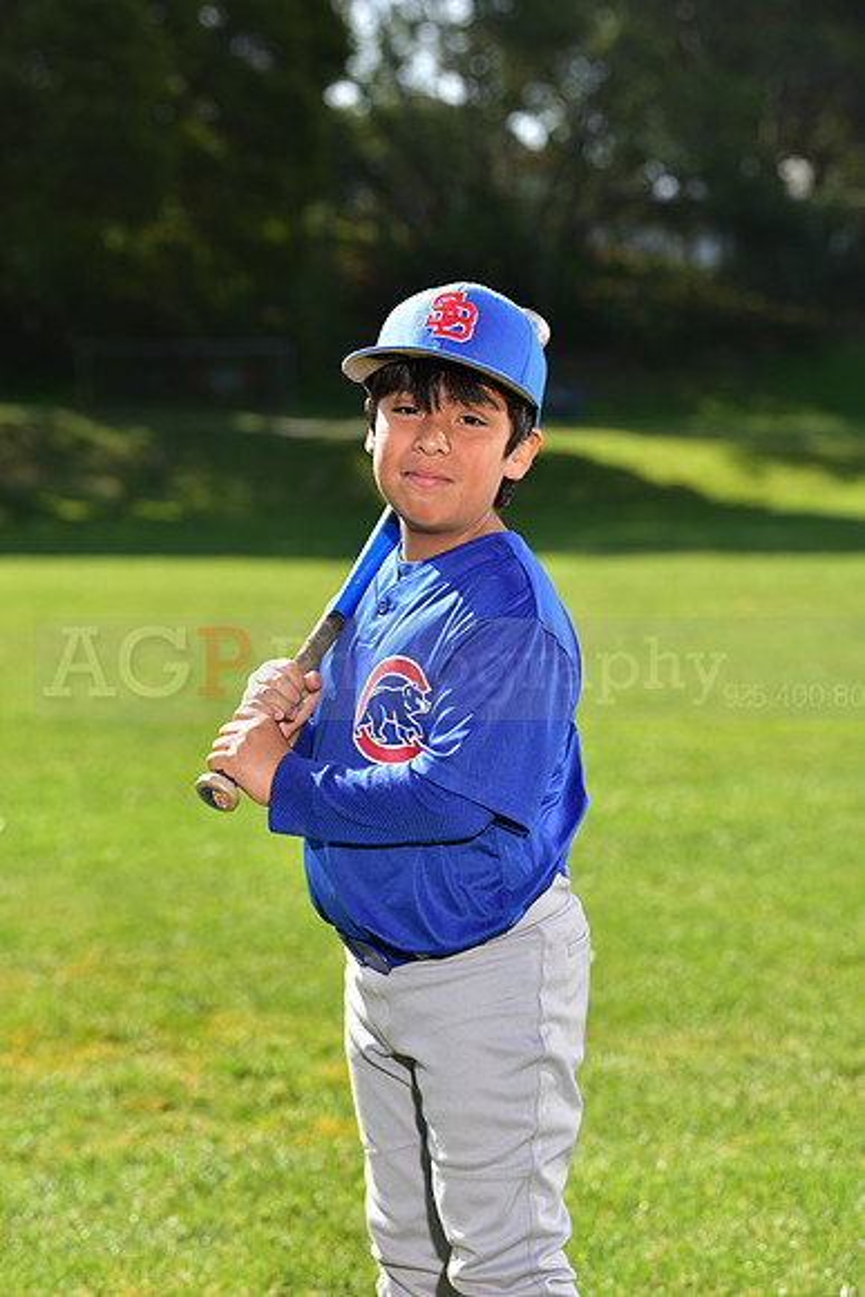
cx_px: 432
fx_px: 3674
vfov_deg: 20.0
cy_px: 648
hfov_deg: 13.4
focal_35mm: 102
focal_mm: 102
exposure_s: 1/250
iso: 80
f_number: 5
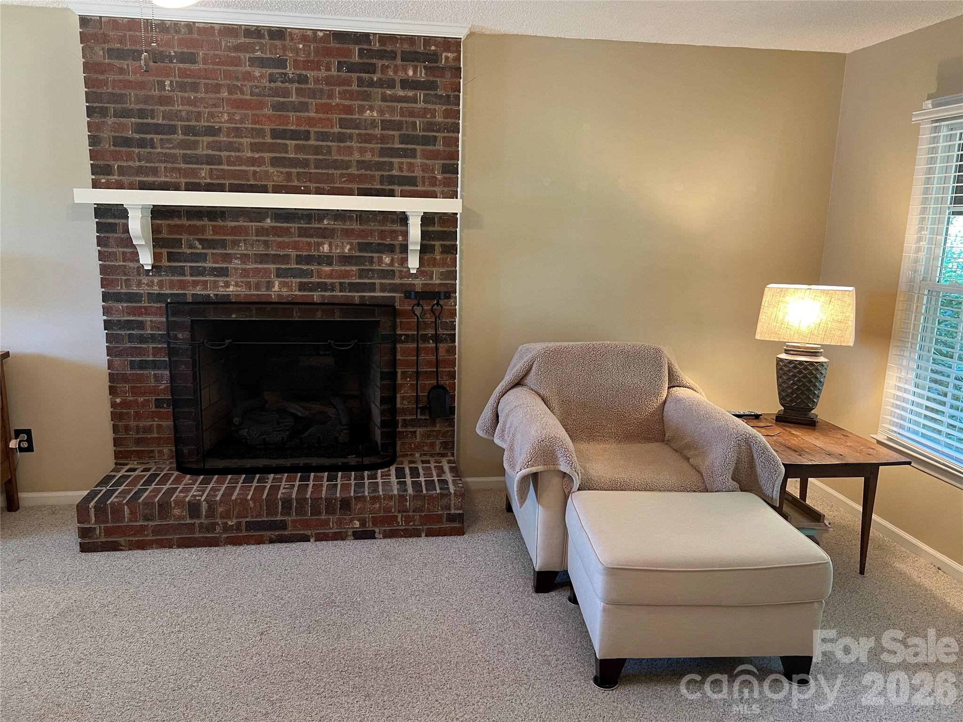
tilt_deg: -11.5
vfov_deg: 53.1
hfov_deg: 67.3
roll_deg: -1.2
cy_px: 361
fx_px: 723
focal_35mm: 26
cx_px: 482
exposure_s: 1/60
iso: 200
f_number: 1.5
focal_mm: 5.7
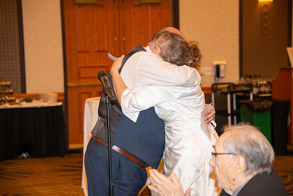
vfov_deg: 11.8
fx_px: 944
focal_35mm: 116
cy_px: 98
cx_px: 146
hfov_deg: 17.6
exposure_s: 1/60
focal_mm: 116
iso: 2000
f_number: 5.6
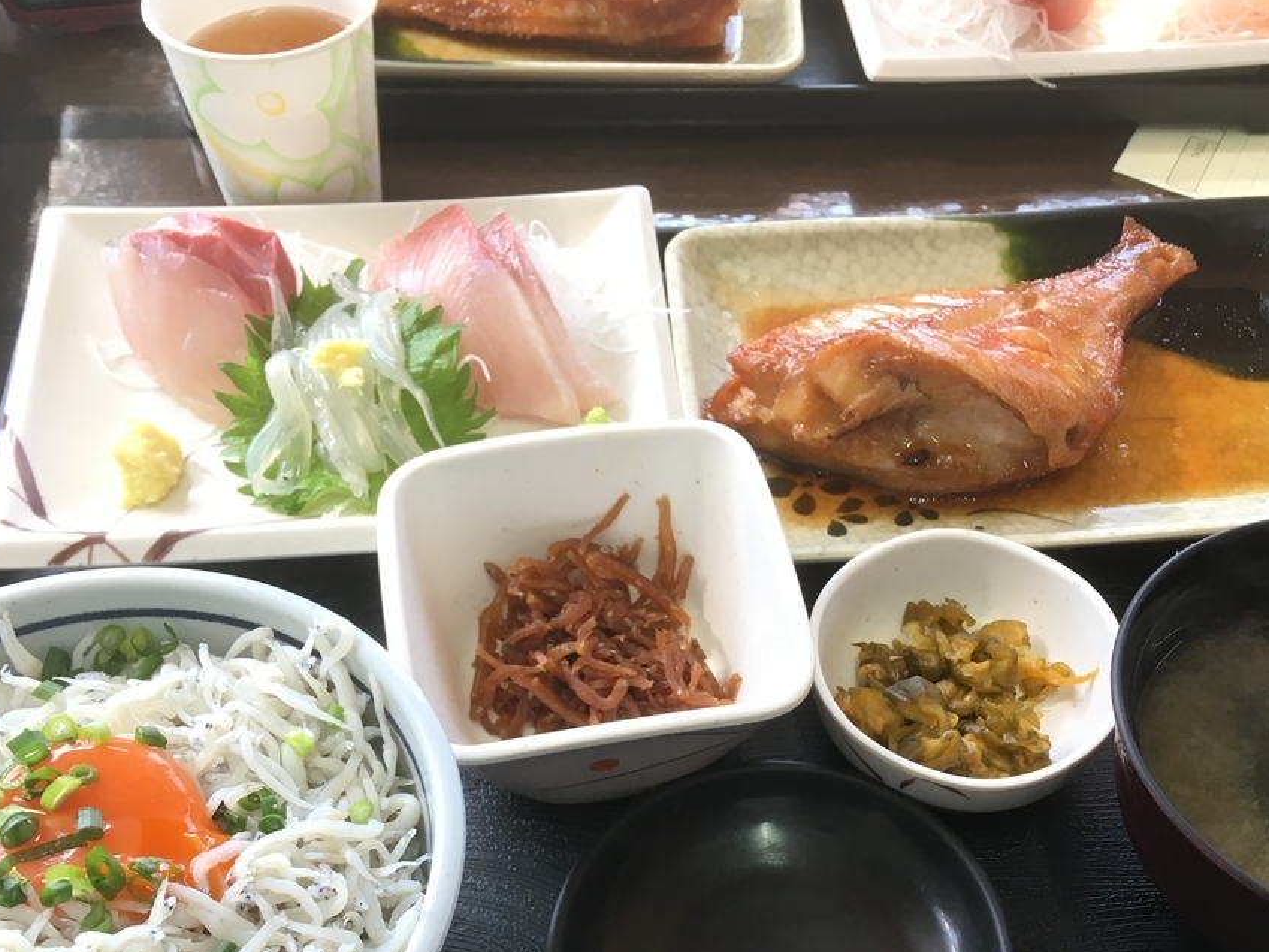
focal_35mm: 41
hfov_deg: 45.6
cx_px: 737
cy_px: 664
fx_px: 1503
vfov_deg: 34.7
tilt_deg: -54.0
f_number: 2.2
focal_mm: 4.15
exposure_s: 1/30
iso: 32
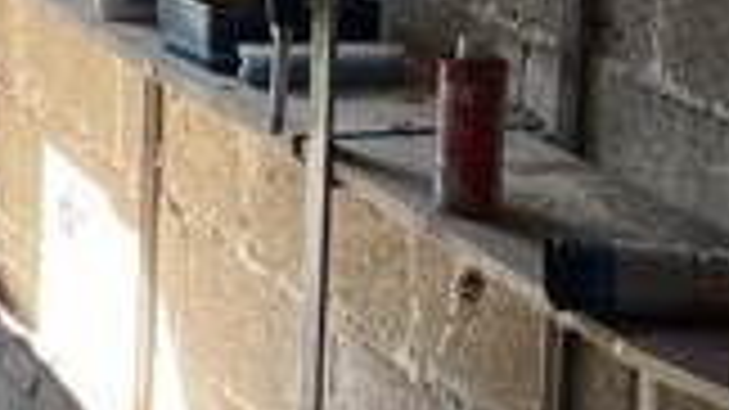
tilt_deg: -7.3
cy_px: -176
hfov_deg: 12.8
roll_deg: +2.0
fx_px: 2705
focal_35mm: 140
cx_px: -855
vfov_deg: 8.5
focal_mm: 5.1
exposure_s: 1/124
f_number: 1.6
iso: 32
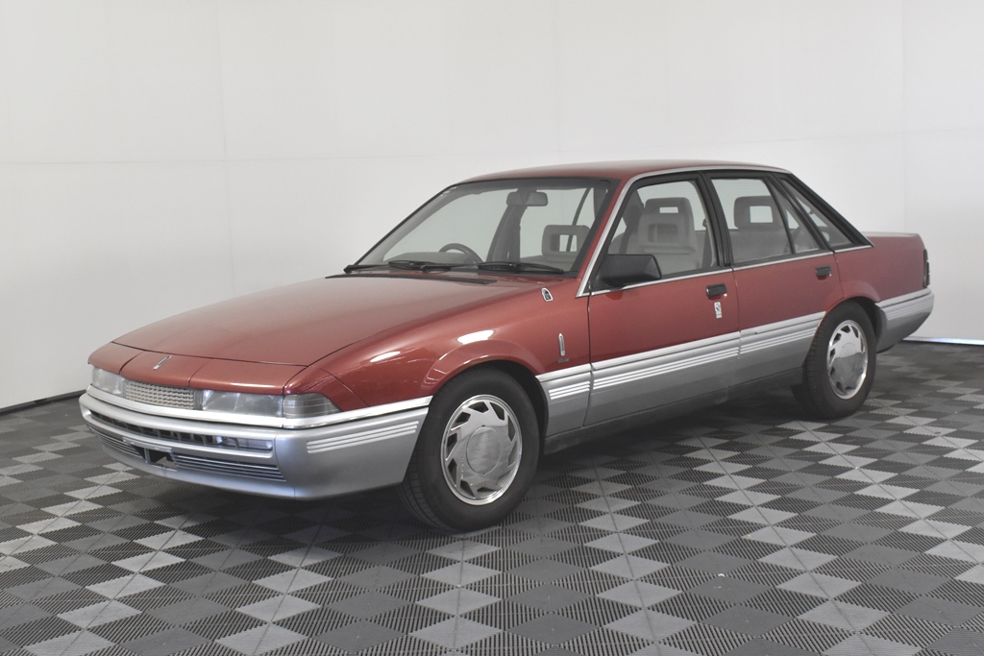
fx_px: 1230
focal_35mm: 45
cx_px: 492
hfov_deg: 43.6
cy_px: 328
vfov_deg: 29.9
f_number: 9
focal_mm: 30
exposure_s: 1/320
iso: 1600
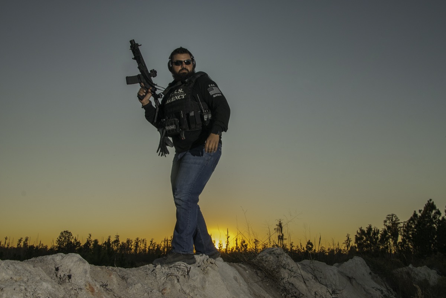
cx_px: 223
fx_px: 465
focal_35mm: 38
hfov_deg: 51.2
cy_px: 149
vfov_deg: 35.6
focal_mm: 25
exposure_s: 1/125
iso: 200
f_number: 9
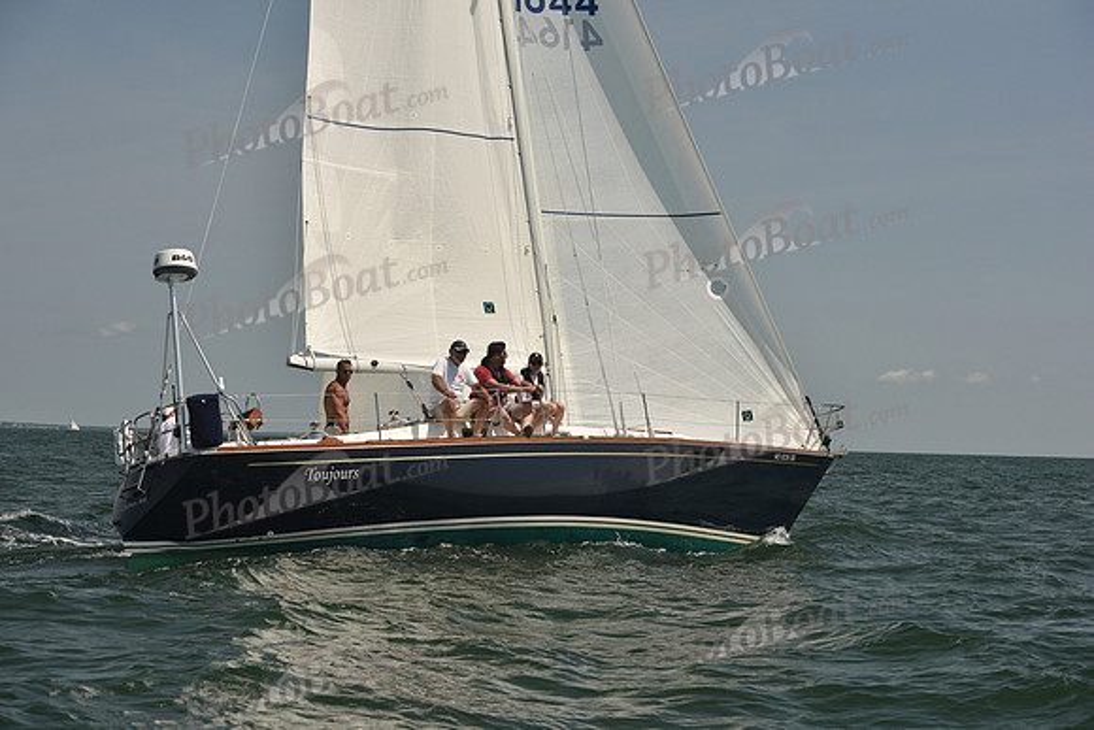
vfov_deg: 19.5
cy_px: 365
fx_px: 2128
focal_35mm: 70
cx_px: 547
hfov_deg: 28.8
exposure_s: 1/1000
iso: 320
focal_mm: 70
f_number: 8
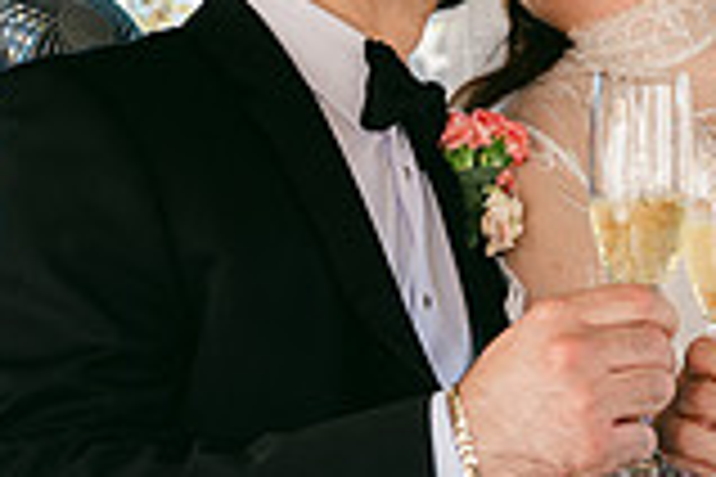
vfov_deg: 15.0
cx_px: 603
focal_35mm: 91
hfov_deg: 22.0
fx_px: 1810
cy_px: 110
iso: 125
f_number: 4
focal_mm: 30
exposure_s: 1/80
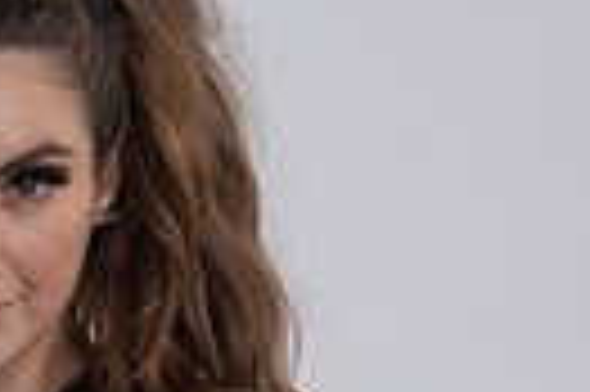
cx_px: -45
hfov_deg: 7.0
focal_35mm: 293
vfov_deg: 4.6
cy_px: 635
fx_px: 4796
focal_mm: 85
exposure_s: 1/125
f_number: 4
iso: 125
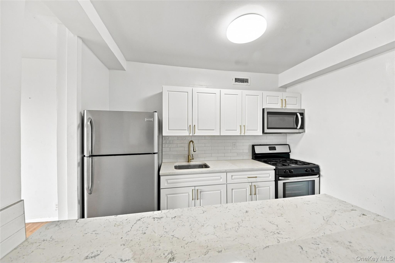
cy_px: 132
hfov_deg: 112.6
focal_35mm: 12
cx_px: 198
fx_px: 132
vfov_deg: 90.0
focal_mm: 8
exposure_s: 1/320
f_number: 9
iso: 400
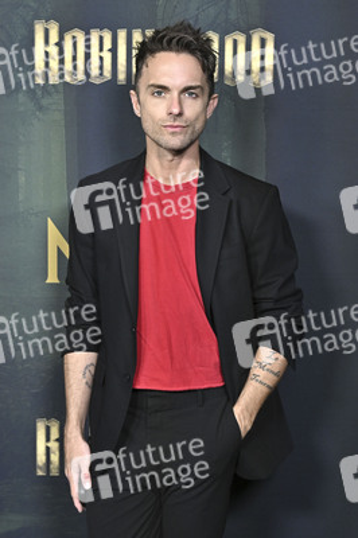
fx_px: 1031
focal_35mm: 69
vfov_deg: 29.3
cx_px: 179
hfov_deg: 19.7
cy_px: 269
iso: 1600
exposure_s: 1/320
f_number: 5.6
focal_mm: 69
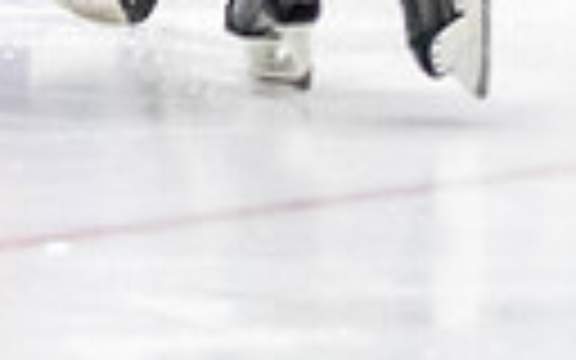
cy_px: -429
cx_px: -1402
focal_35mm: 847
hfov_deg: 2.4
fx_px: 13296
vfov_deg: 1.5
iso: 1800
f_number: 2.8
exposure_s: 1/640
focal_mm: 105
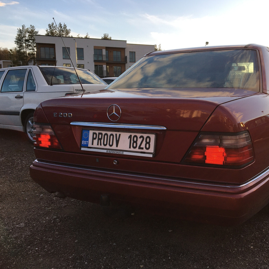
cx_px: 170
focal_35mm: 35
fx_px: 308
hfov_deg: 46.7
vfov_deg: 47.2
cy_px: 135
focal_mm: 4.15
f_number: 2.2
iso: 25
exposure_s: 1/499
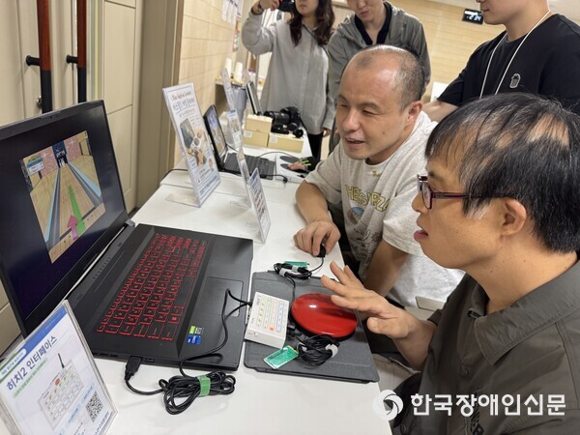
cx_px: 290
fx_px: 402
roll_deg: -9.7
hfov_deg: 71.6
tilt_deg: -21.4
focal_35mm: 24
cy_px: 218
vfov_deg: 56.8
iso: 200
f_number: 1.78
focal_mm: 6.76
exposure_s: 1/60
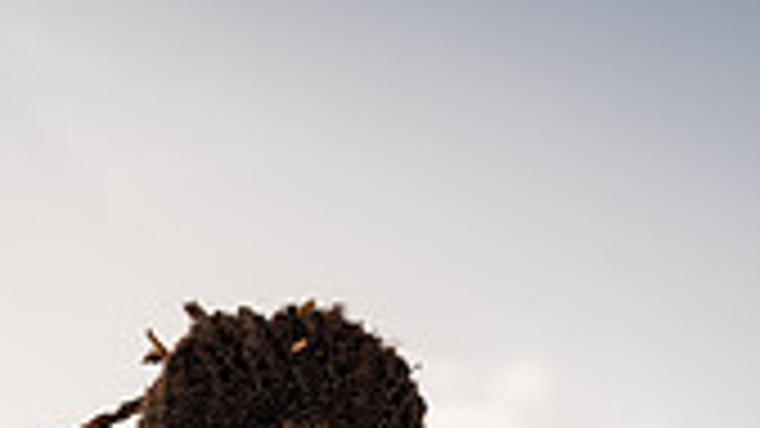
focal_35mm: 159
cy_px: 987
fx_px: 3204
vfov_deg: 7.2
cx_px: 171
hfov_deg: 13.5
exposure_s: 1/1250
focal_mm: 57
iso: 100
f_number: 4.5
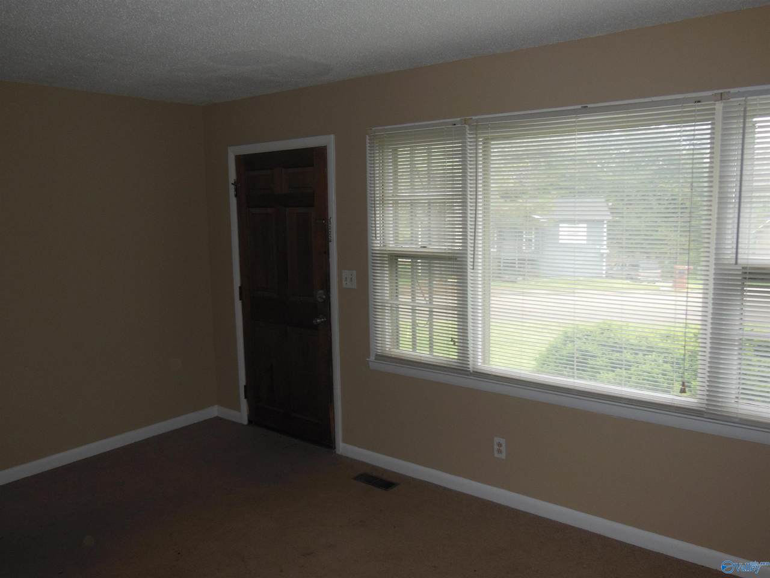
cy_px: 289
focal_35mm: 29
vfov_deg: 48.2
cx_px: 385
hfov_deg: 61.7
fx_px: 645
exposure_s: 1/100
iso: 125
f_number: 3.7
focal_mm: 5.2
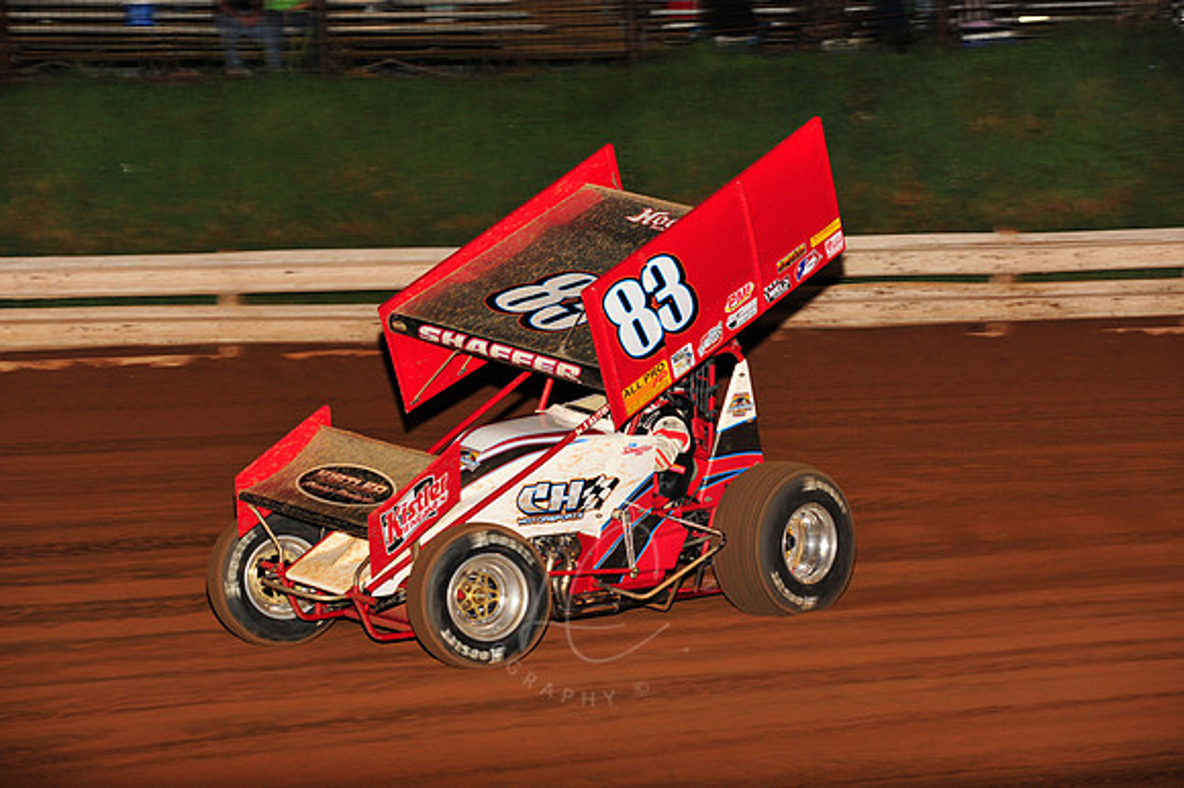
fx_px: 4109
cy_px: 394
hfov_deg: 16.4
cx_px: 592
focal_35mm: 125
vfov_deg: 11.0
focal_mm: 125
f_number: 6.3
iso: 1000
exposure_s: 1/320
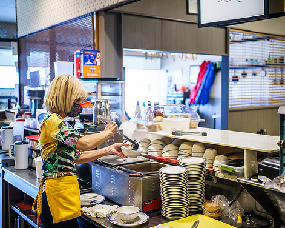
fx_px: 346
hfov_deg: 44.8
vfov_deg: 36.4
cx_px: 143
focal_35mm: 41
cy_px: 111
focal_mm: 35
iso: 3200
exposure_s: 1/200
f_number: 2
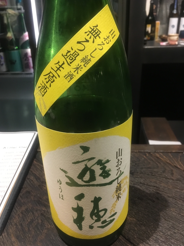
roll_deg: +1.8
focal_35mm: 30
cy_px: 121
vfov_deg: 60.0
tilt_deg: -27.5
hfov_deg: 46.8
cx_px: 91
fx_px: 213
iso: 200
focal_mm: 4.15
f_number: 2.2
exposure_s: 1/20
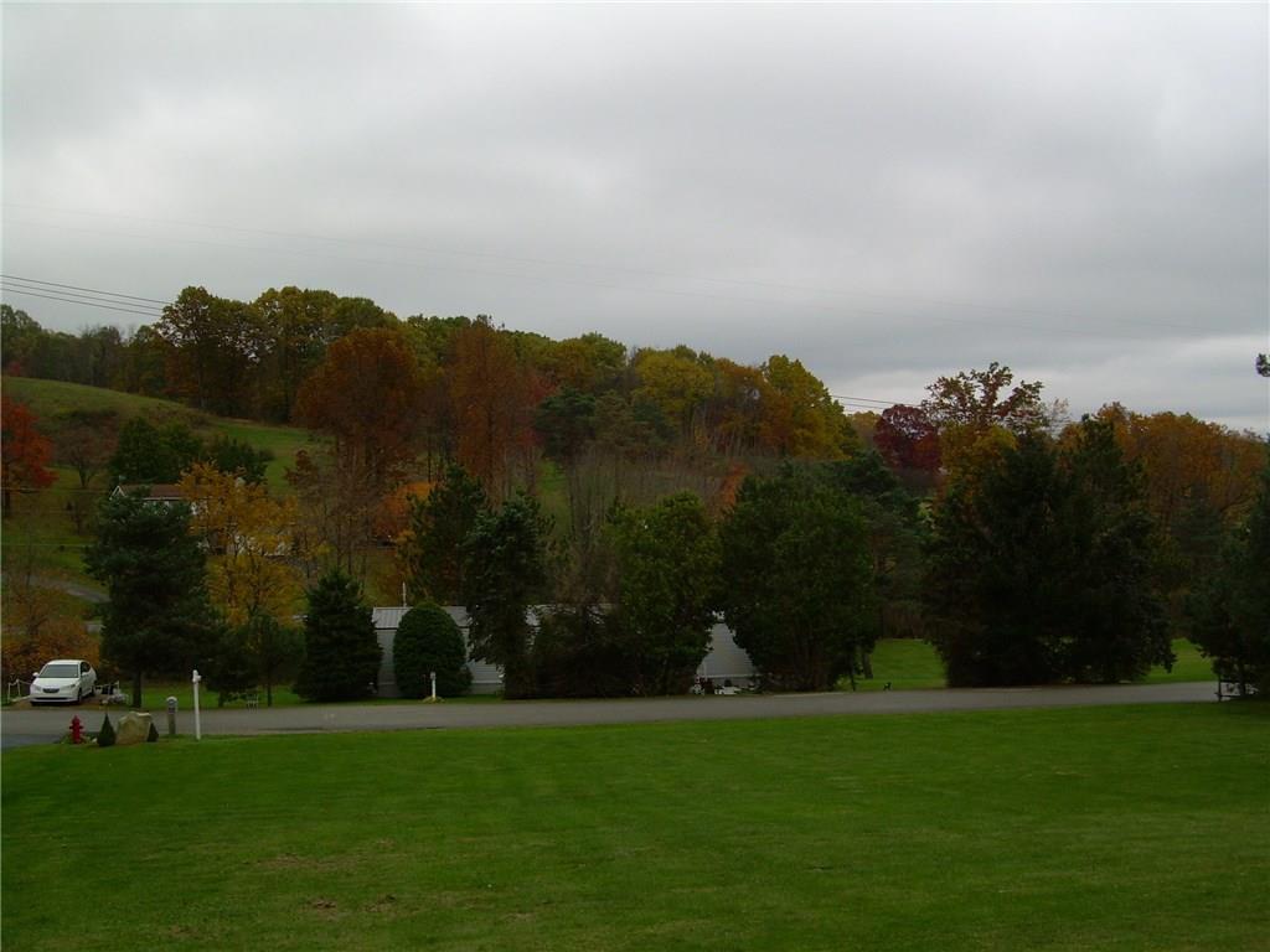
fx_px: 1394
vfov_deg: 37.7
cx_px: 635
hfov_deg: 49.0
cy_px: 476
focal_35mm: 38
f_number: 4.6
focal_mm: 6.3
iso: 50
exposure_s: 1/177
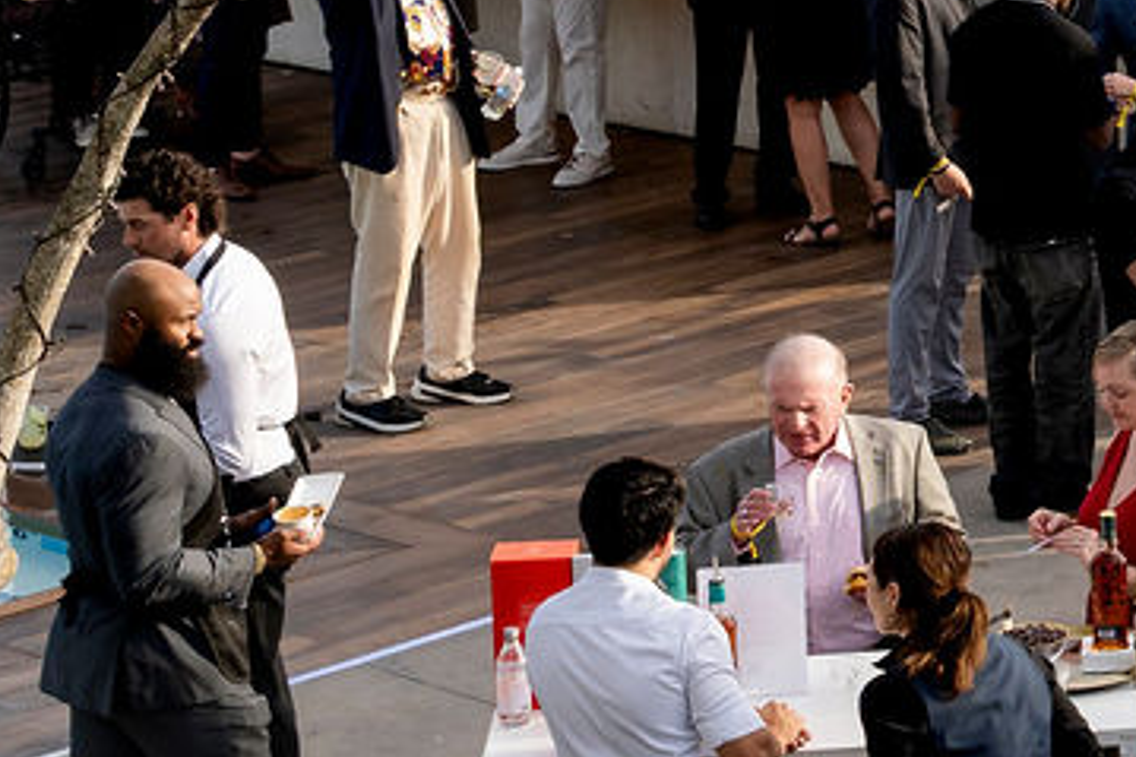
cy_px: -195
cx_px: 2382
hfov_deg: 11.1
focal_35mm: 166
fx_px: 5236
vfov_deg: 8.2
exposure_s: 1/640
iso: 200
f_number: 5.6
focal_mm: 35
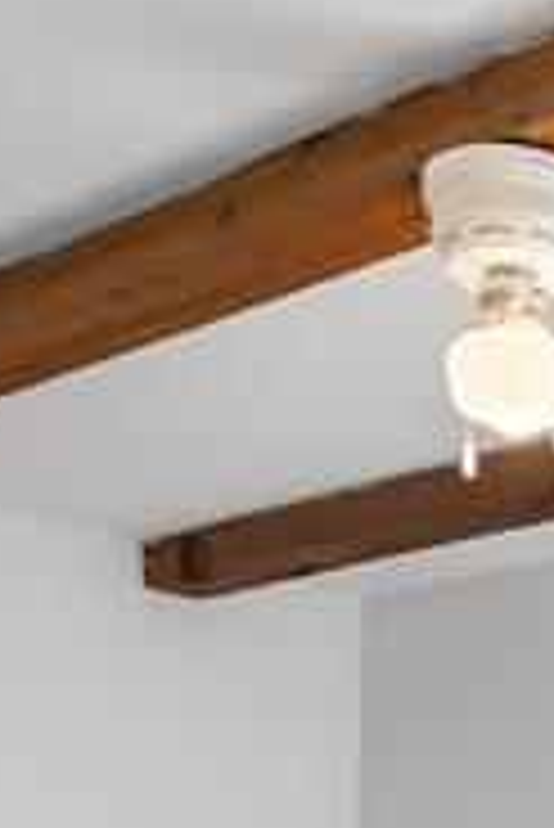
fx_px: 2050
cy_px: 1210
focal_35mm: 89
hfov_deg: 13.7
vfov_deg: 20.0
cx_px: 1009
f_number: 7.1
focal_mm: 16
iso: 800
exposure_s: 1/15
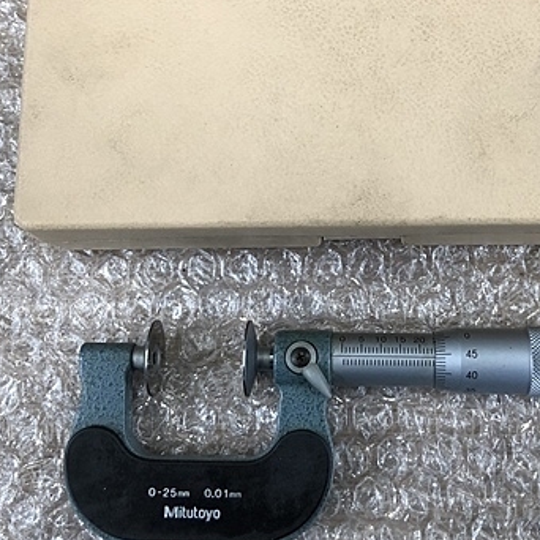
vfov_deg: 35.2
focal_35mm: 48
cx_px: 355
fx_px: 847
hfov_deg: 35.1
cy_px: 219
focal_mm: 3.99
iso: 25
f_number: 1.8
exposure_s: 1/40
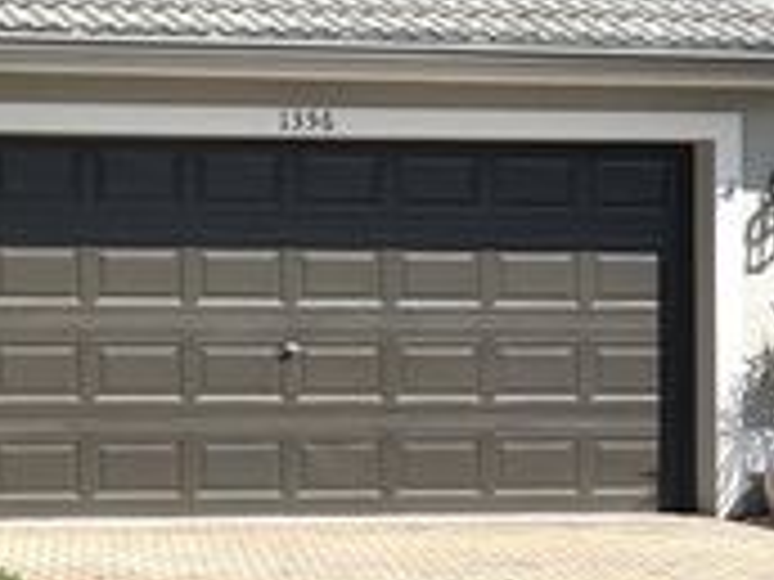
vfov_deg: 12.5
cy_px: 277
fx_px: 2661
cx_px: -216
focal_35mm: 119
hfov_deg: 15.8
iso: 80
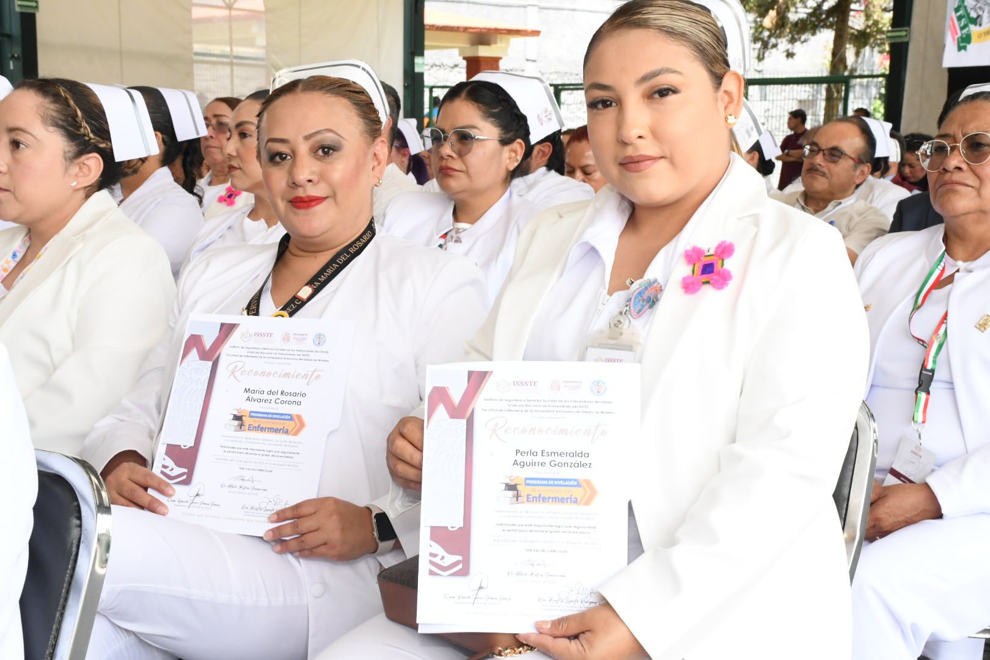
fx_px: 1842
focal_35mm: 67
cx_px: 495
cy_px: 330
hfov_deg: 30.1
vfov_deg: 20.3
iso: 2000
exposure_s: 1/125
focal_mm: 45
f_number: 16
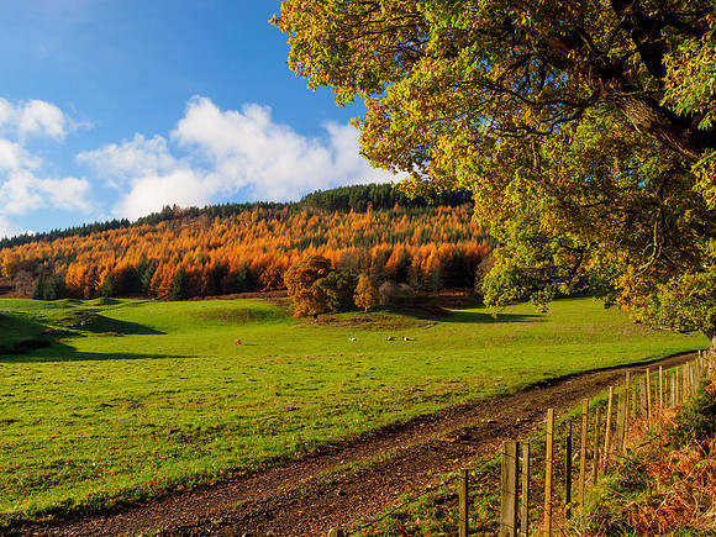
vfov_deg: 40.3
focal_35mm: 35
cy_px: 279
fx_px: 732
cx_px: 343
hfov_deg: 52.1
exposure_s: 1/320
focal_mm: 17
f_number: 7.1
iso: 800
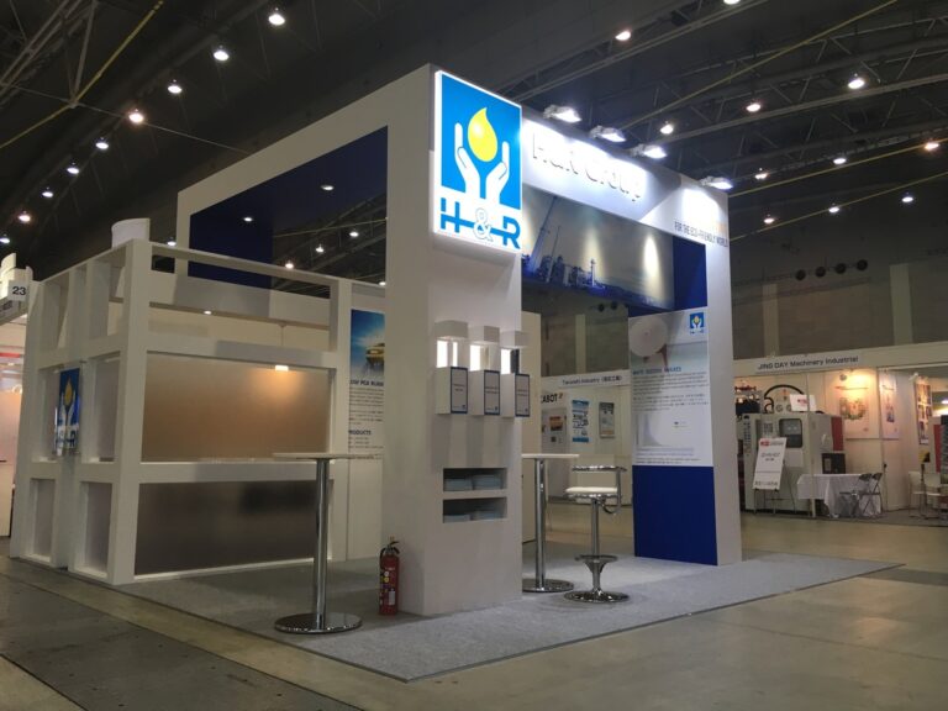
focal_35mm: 29
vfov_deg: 48.2
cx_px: 474
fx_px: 794
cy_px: 356
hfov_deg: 61.7
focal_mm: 4.15
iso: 25
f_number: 2.2
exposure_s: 1/30
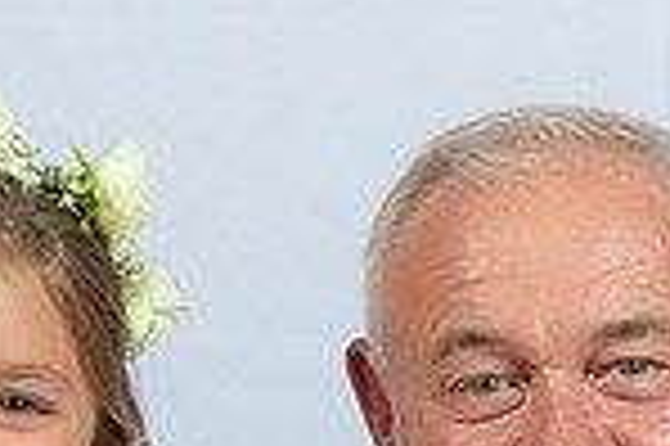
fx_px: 4499
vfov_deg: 5.6
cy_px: 797
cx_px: 256
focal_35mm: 242
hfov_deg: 8.5
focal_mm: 62
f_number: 8
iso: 320
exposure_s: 1/200
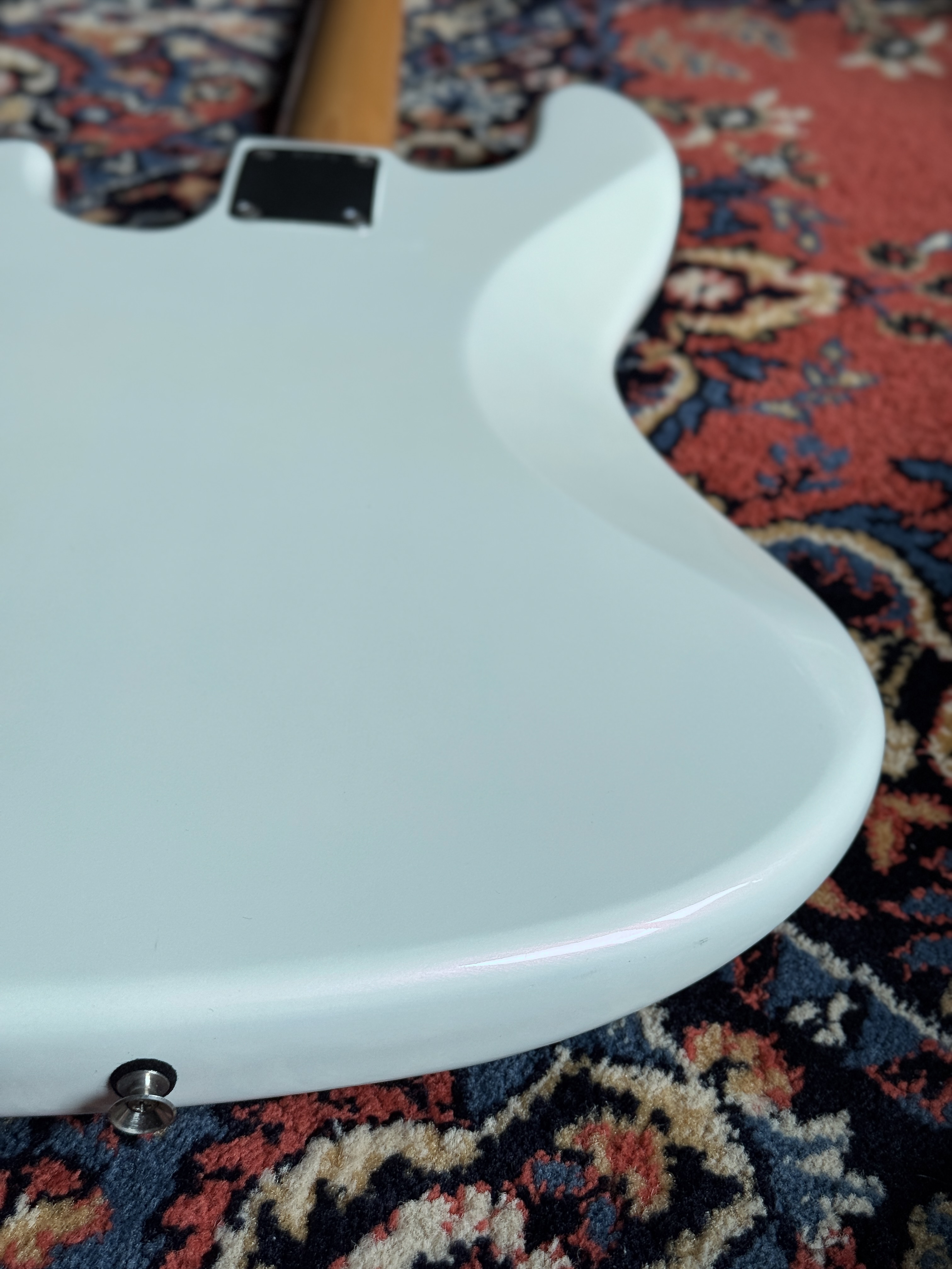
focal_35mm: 48
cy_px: 634
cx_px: 476
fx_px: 1760
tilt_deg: -37.5
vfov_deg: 39.7
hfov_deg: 30.3
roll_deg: -1.3
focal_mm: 6.76
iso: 100
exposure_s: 1/109
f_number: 1.78
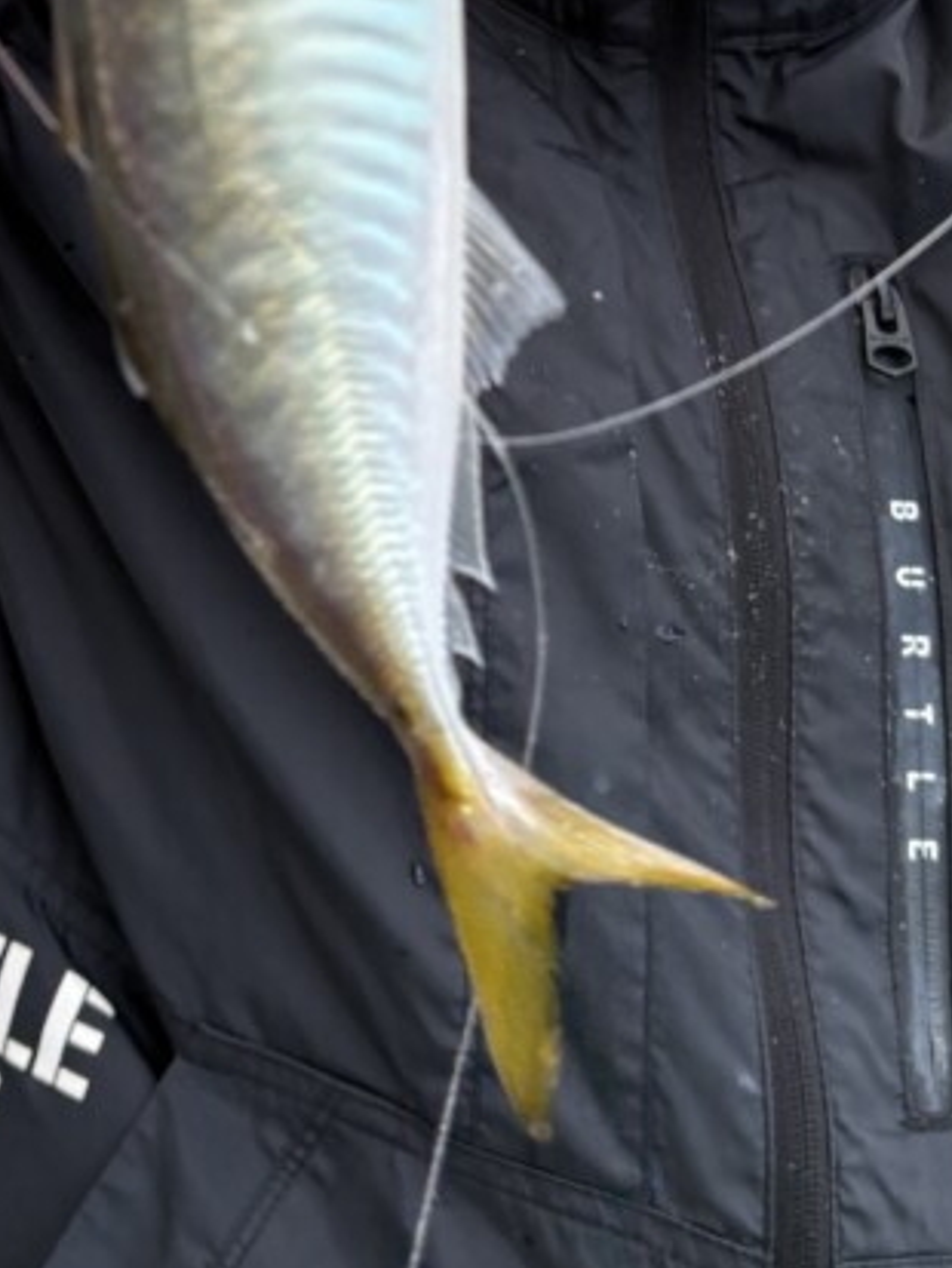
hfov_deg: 23.1
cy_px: 74
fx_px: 2309
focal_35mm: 63
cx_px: 276
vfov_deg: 29.2
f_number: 1.6
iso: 64
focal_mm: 5.96
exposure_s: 1/586
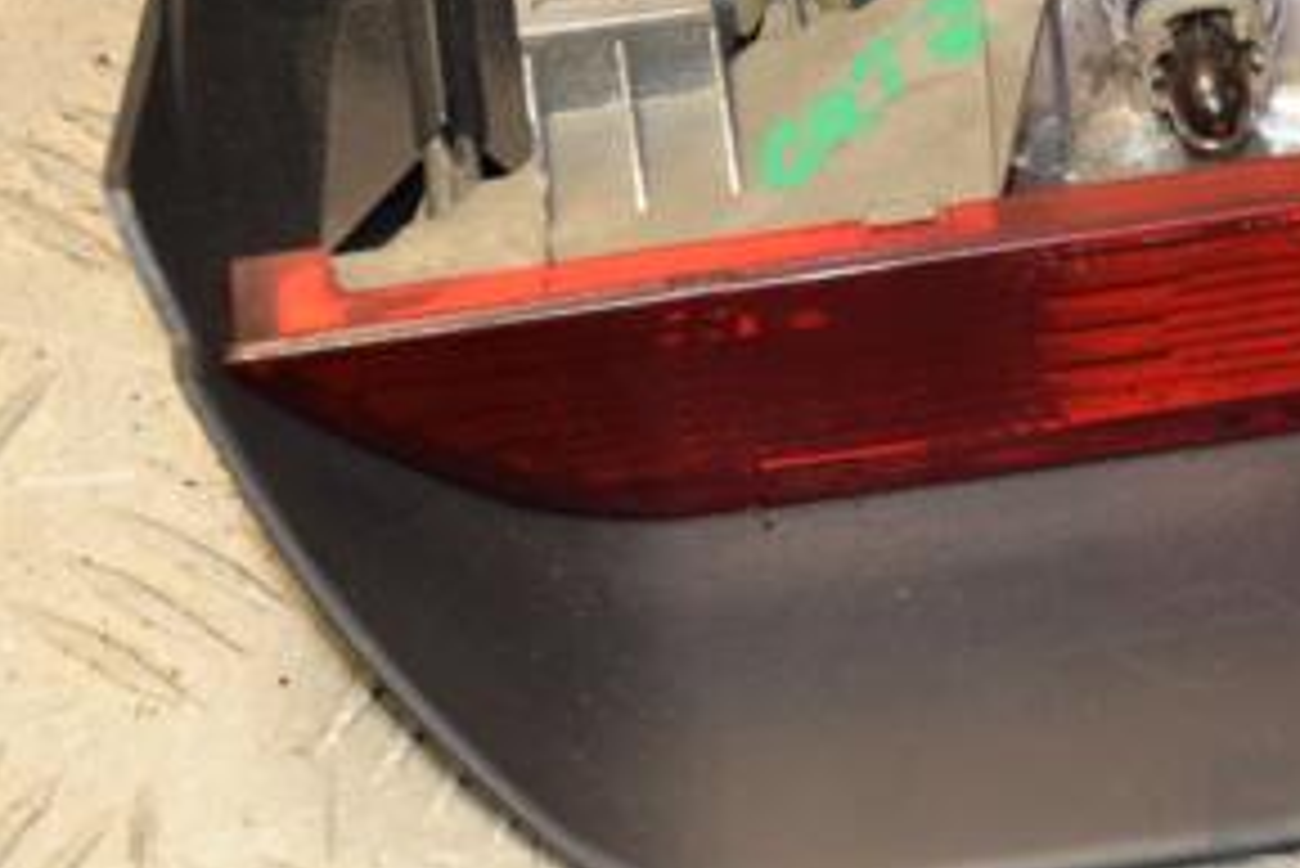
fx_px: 5853
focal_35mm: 162
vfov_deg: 8.5
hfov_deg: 12.6
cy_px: 220
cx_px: 1125
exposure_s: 1/160
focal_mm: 52
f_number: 5
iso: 800
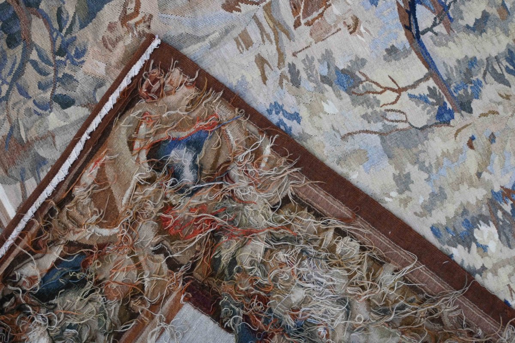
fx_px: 601
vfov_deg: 31.9
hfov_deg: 46.4
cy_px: 172
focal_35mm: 42
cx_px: 258
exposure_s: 1/200
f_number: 4.5
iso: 400
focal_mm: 28
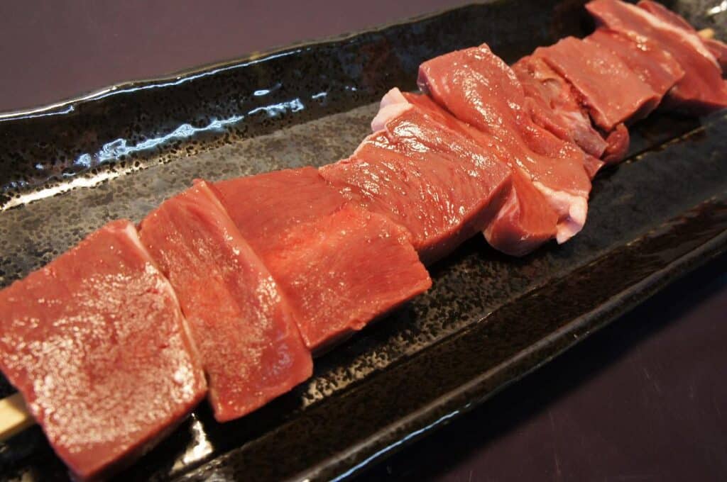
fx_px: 635
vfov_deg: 41.6
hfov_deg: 59.6
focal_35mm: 32
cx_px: 364
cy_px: 241
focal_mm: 21
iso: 1000
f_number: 8
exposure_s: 1/40
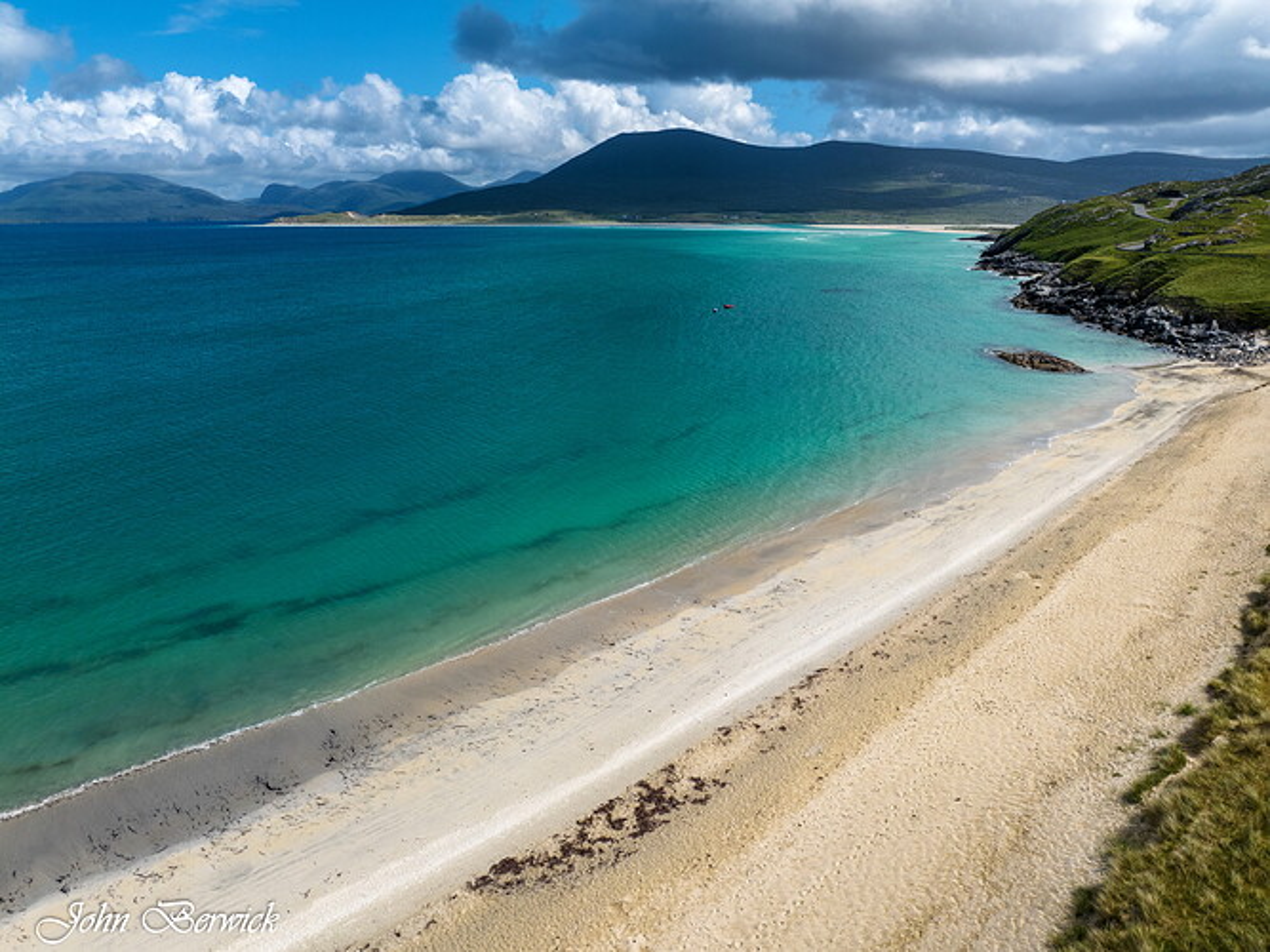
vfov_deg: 56.8
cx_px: 635
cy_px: 476
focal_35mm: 24
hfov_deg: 71.6
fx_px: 880
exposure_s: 1/8000
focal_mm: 12.29
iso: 110
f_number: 4.5
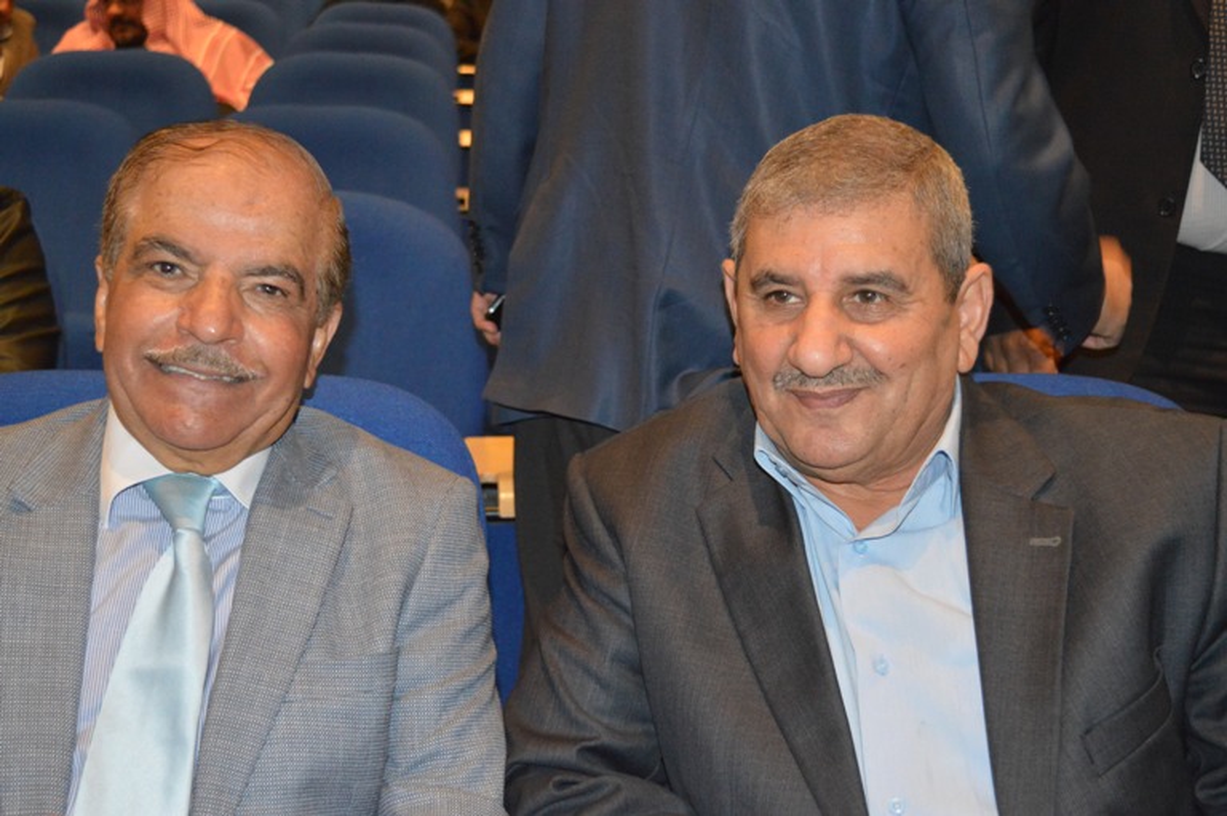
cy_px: 408
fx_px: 1635
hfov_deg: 41.1
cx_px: 614
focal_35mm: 48
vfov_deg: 28.0
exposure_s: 1/60
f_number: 4.5
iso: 3200
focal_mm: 32
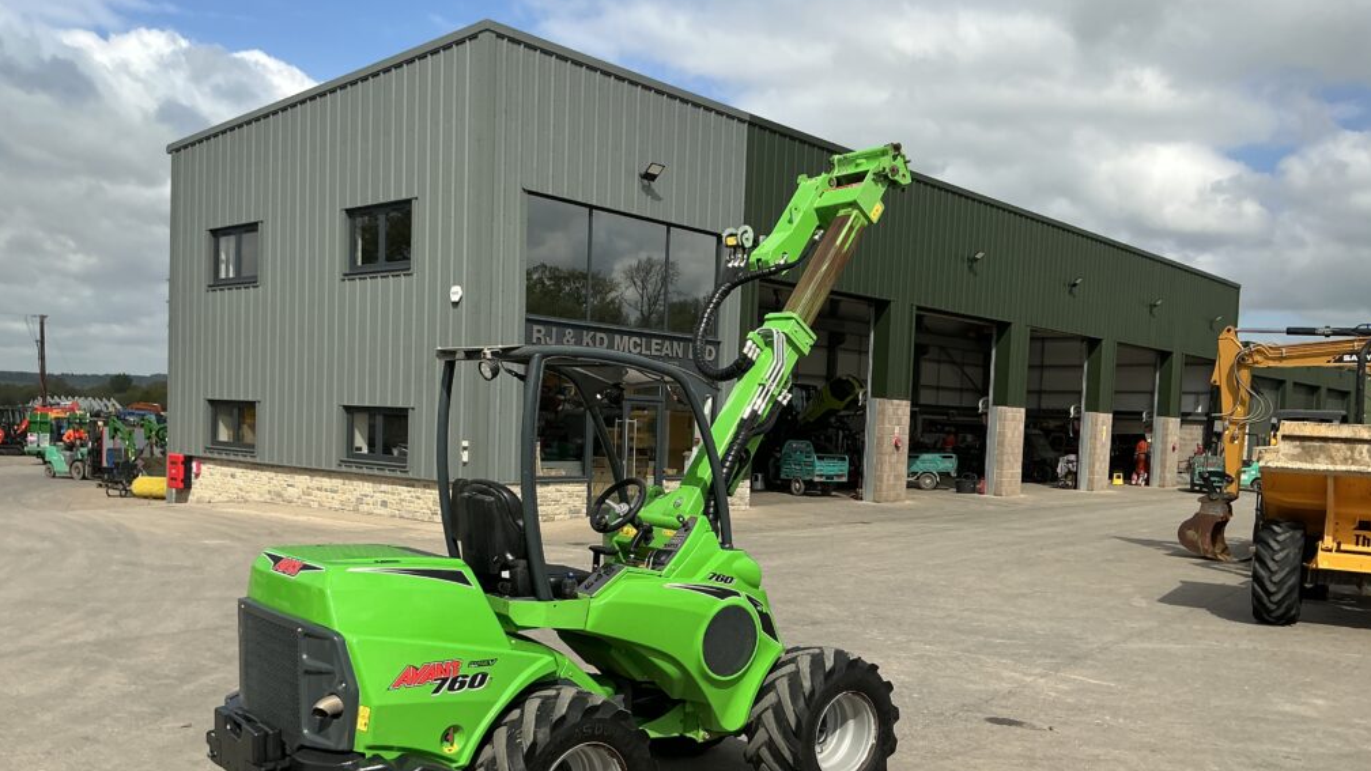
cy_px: 488
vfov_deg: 37.5
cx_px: 692
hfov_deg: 62.6
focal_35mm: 31
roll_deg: -2.8
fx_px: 1127
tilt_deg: -1.7
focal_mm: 3
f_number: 1.8
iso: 25
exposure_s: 1/2427
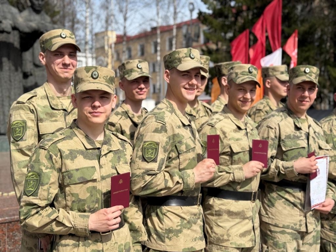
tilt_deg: -2.0
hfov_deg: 39.7
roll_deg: +1.0
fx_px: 466
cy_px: 126
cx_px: 168
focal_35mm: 48
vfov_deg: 30.3
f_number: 1.78
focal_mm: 6.76
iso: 100
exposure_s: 1/5208
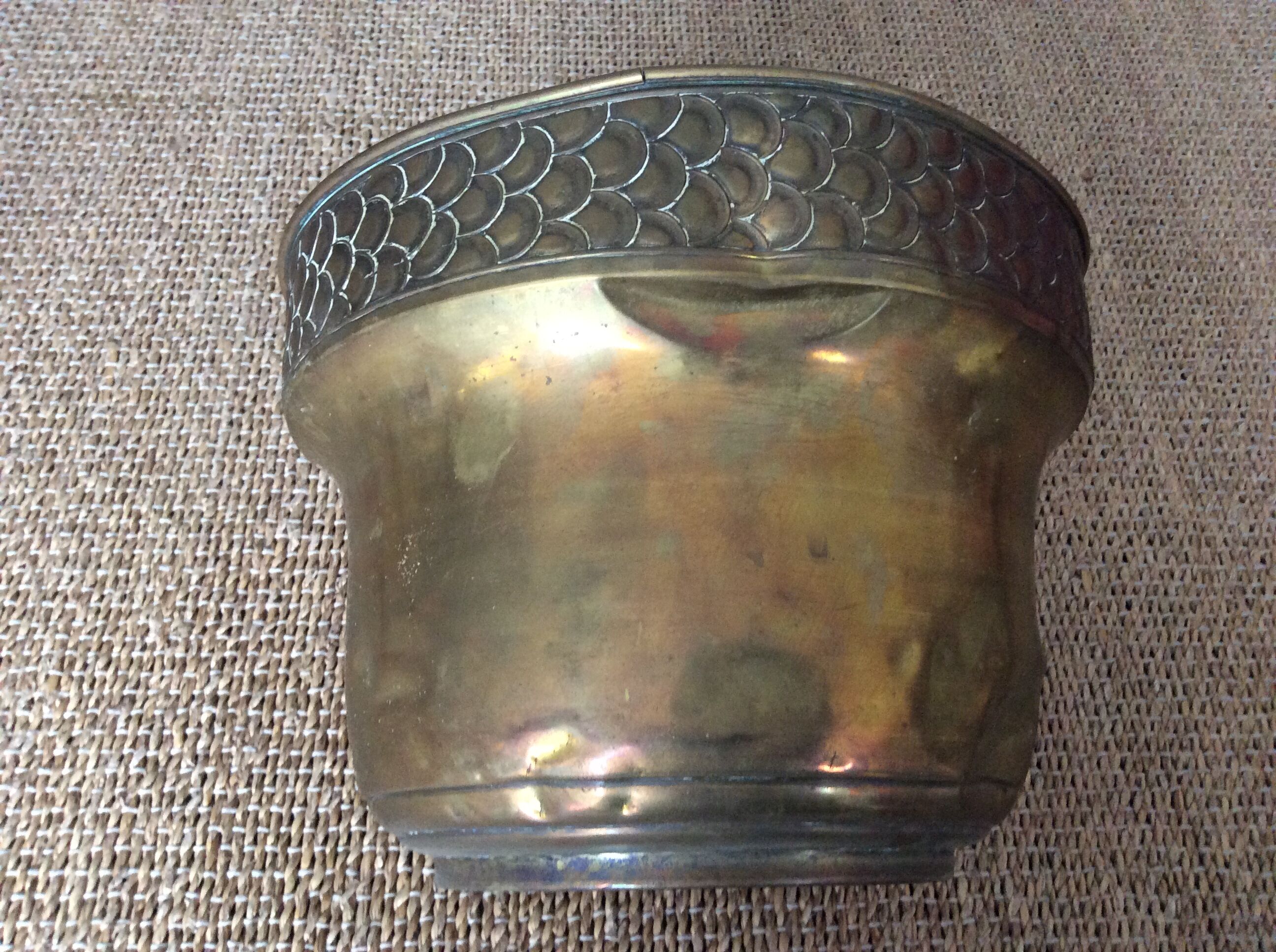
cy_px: 476
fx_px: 1178
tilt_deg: -57.5
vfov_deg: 44.1
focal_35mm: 32
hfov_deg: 56.9
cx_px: 638
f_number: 2.4
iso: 200
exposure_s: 1/25
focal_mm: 3.3
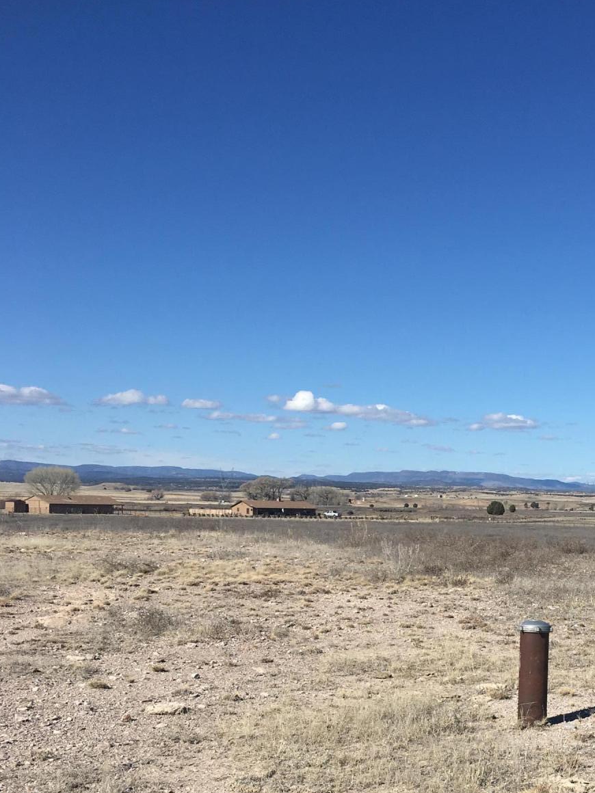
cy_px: 568
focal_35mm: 50
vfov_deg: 37.5
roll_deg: -2.3
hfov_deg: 28.3
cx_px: 497
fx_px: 1146
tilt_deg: -2.9
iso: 25
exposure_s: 1/2653
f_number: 2.2
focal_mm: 4.15
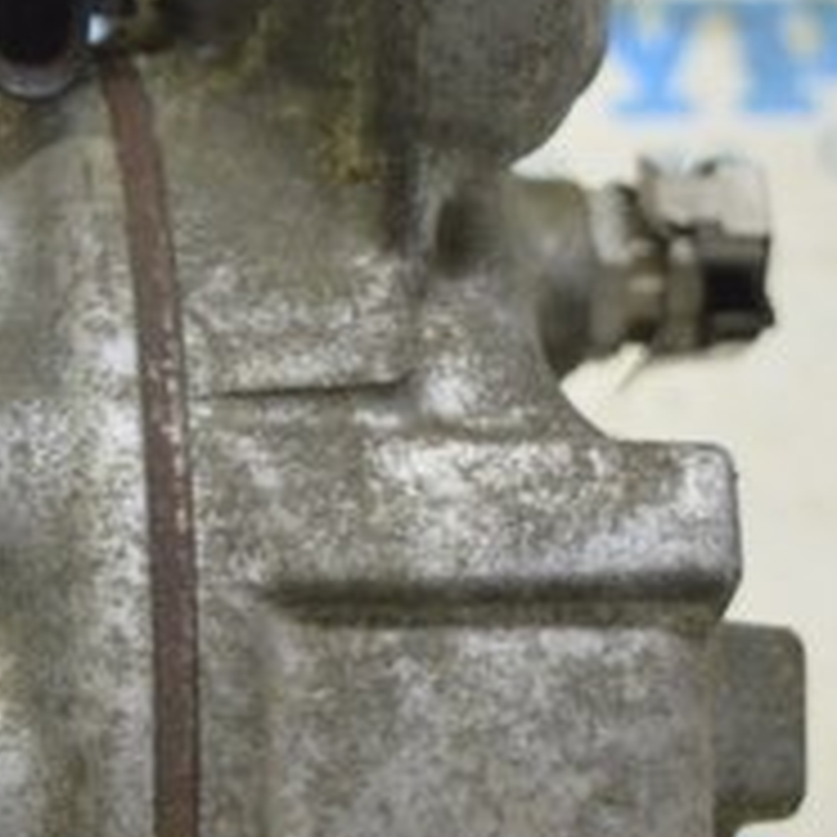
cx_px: -724
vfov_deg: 7.8
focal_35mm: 225
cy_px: 709
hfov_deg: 7.5
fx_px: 6155
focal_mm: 32
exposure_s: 1/20
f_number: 5.6
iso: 400
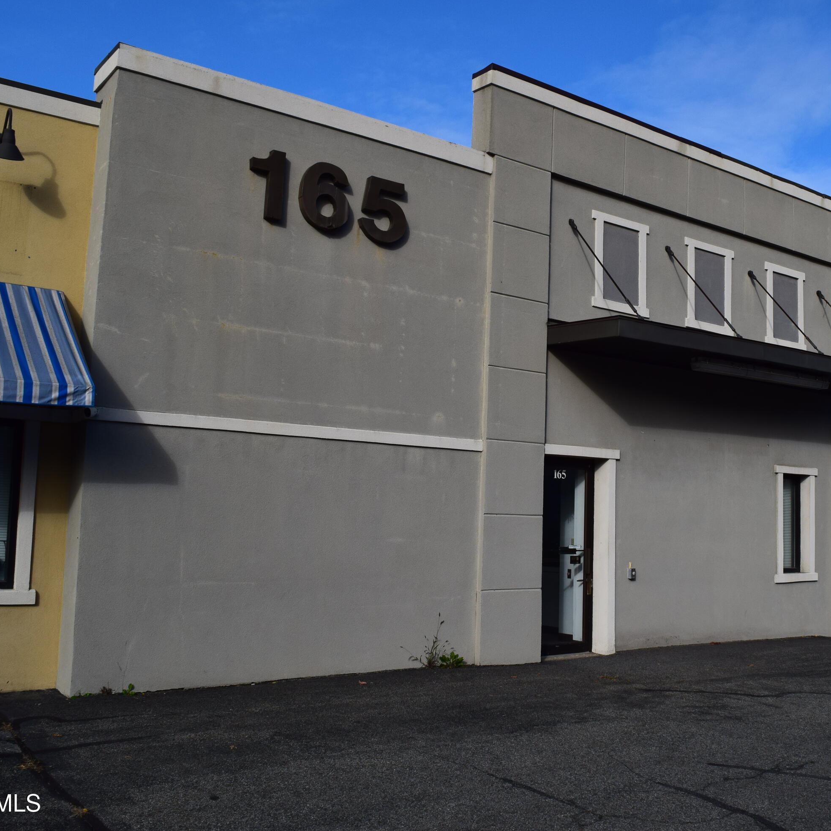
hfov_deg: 46.5
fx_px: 951
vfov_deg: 47.2
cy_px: 420
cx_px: 549
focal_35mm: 35
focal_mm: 18
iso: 280
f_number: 11
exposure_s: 1/500
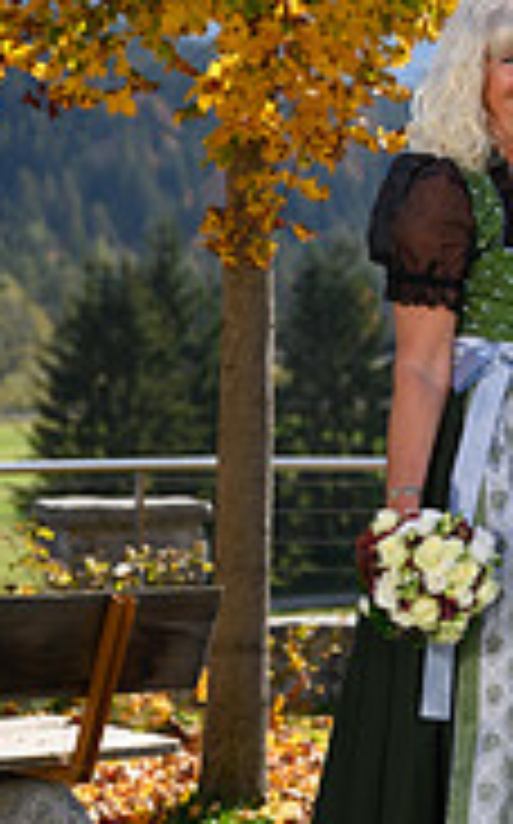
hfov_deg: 8.2
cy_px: 473
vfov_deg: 13.3
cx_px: 538
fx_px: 3543
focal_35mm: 158
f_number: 3.5
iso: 100
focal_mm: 63
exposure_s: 1/1000
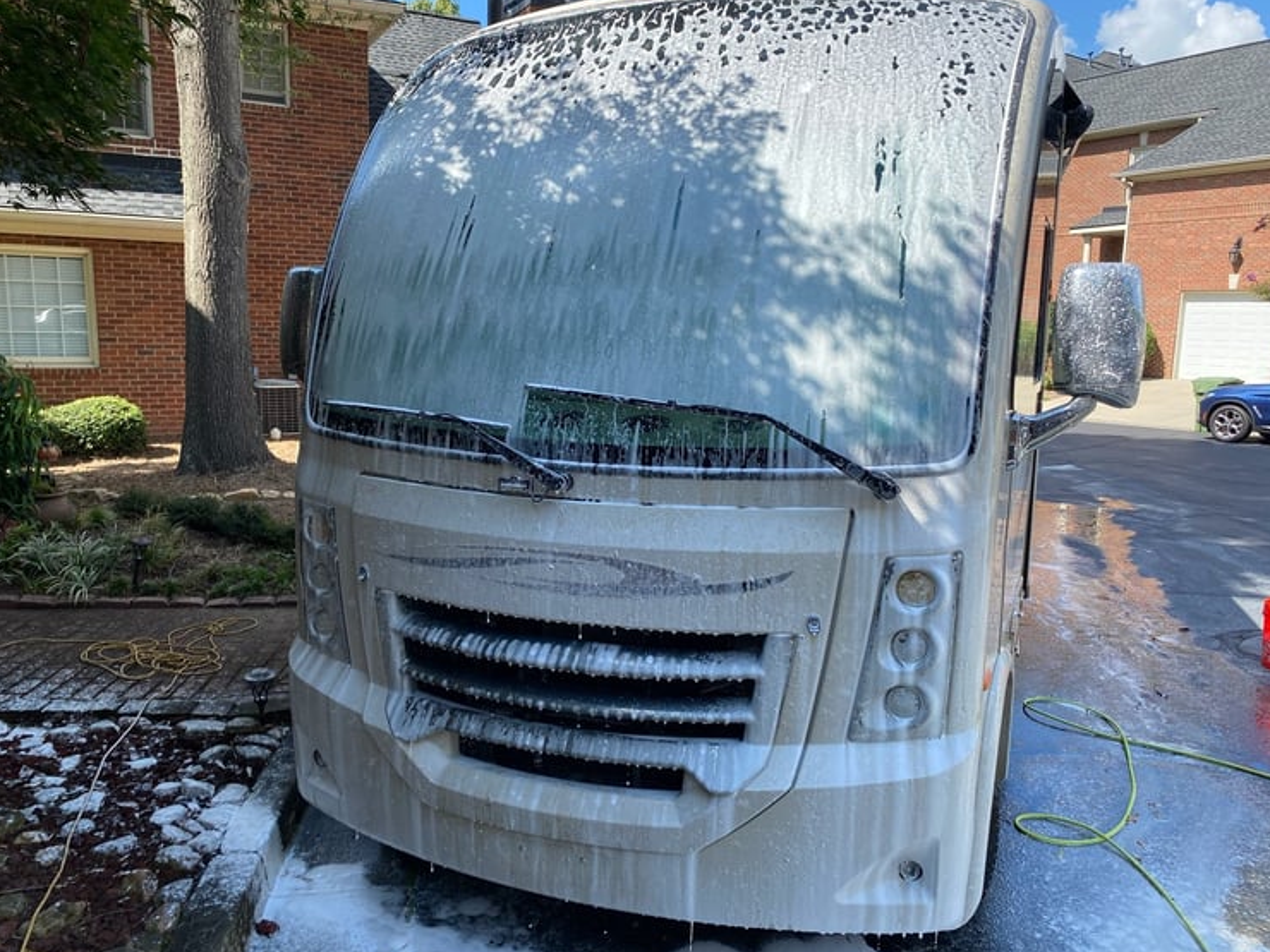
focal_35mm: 27
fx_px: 991
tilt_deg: -7.6
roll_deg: -0.8
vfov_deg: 51.4
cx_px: 625
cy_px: 477
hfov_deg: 65.3
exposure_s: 1/981
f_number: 1.8
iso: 32
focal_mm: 4.25
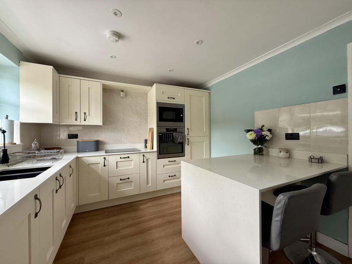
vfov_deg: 85.7
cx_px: 176
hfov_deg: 102.1
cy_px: 132
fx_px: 142
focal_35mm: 14
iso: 200
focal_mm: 2.22
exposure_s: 1/99
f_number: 2.2
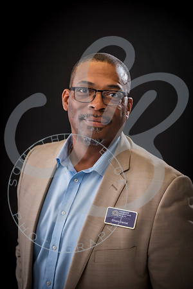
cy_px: 144
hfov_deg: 19.5
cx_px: 96
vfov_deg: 28.8
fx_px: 563
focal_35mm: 70
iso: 100
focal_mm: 70
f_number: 2.8
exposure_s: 1/160
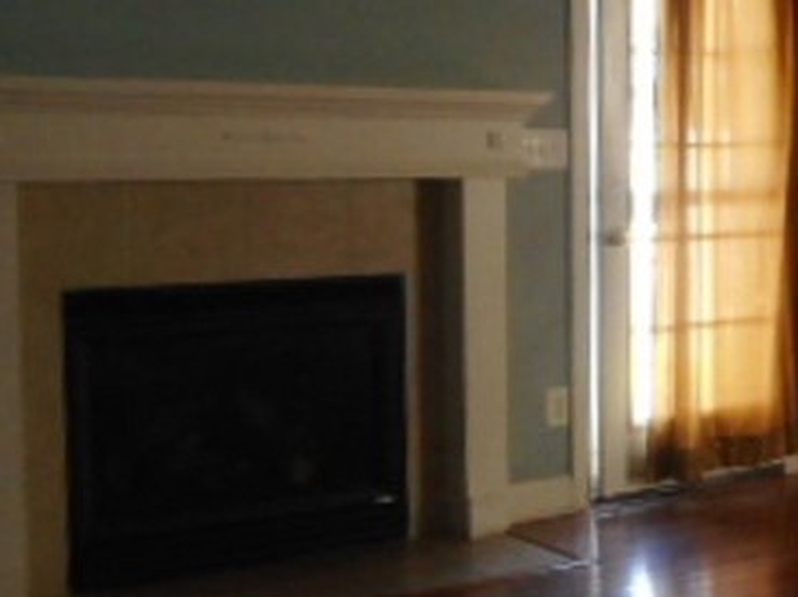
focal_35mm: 70
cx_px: 1097
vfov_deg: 21.0
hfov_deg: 23.7
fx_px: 1613
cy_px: 279
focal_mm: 4.5
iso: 400
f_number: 3.7
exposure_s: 1/25
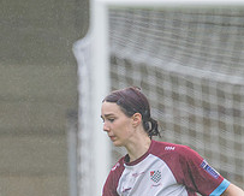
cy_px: 284
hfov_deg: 0.9
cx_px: 213
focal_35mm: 2079
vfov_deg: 0.7
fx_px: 15035
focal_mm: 300
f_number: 2.8
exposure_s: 1/1600
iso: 280
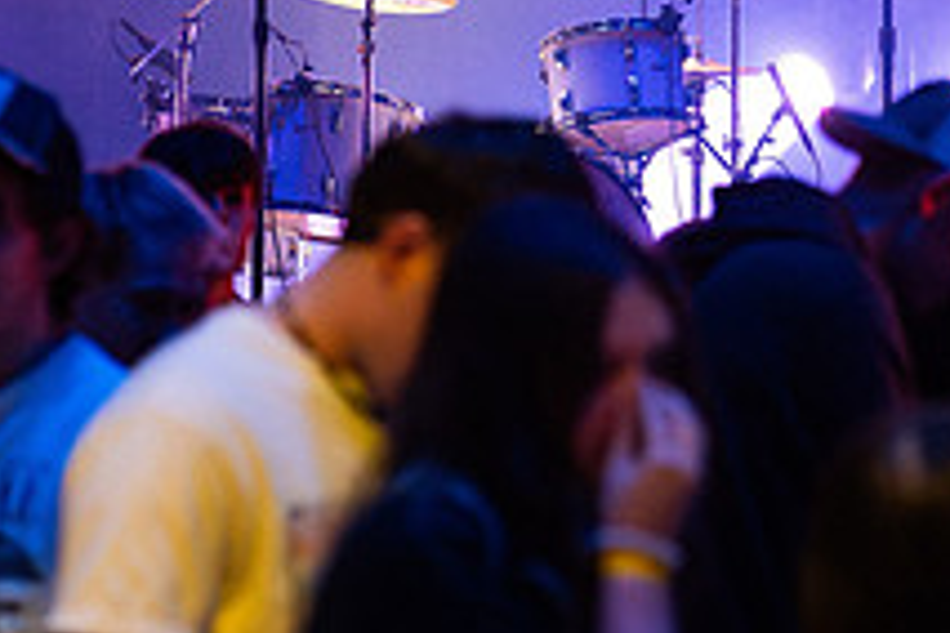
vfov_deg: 4.9
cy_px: -143
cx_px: 671
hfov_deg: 7.3
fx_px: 7415
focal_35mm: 281
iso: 12800
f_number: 2.8
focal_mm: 95
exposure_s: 1/640
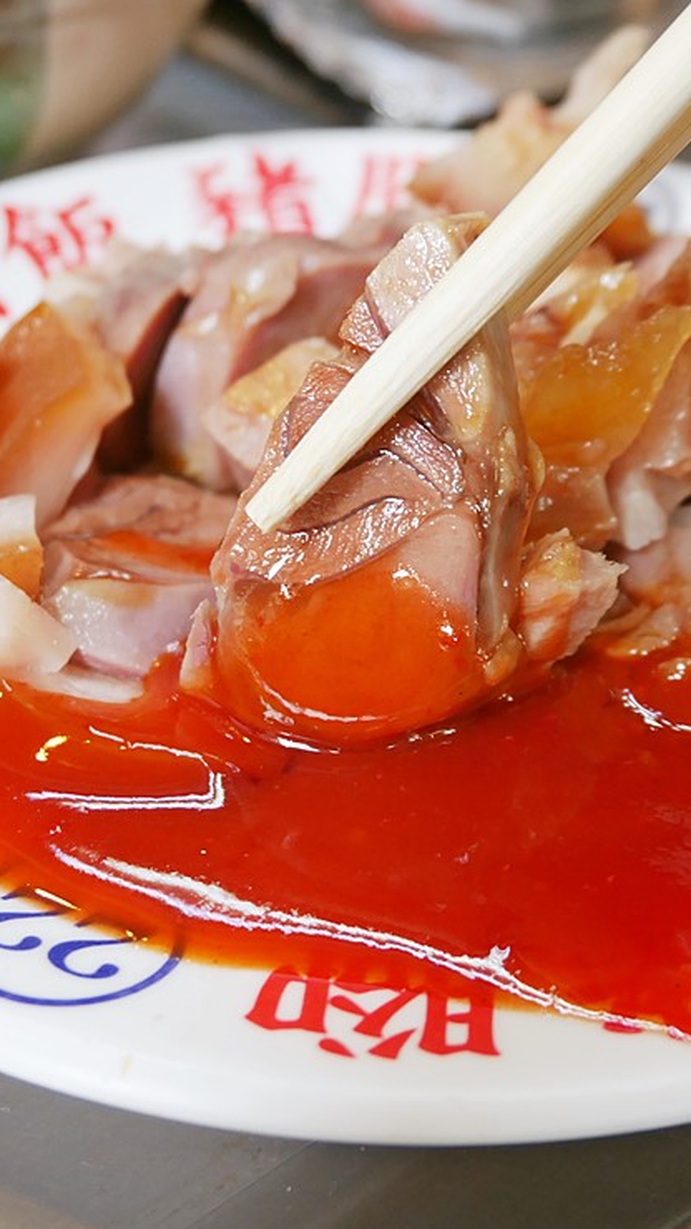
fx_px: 1825
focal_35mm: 56
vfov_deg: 37.2
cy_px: 609
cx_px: 389
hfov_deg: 21.4
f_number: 4.3
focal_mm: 19
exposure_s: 1/60
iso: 400
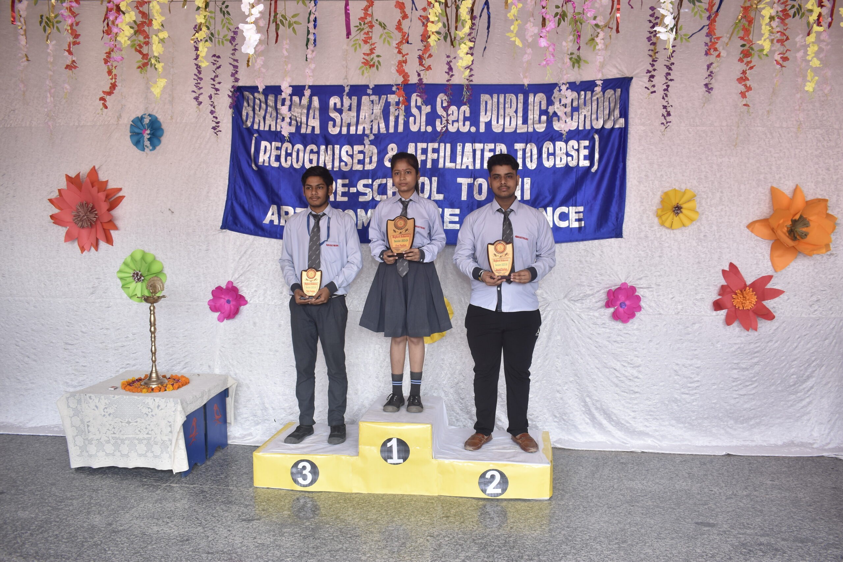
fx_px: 702
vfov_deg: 43.6
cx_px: 422
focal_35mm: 30
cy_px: 281
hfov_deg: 61.9
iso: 320
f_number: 5
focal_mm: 20
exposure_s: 1/125
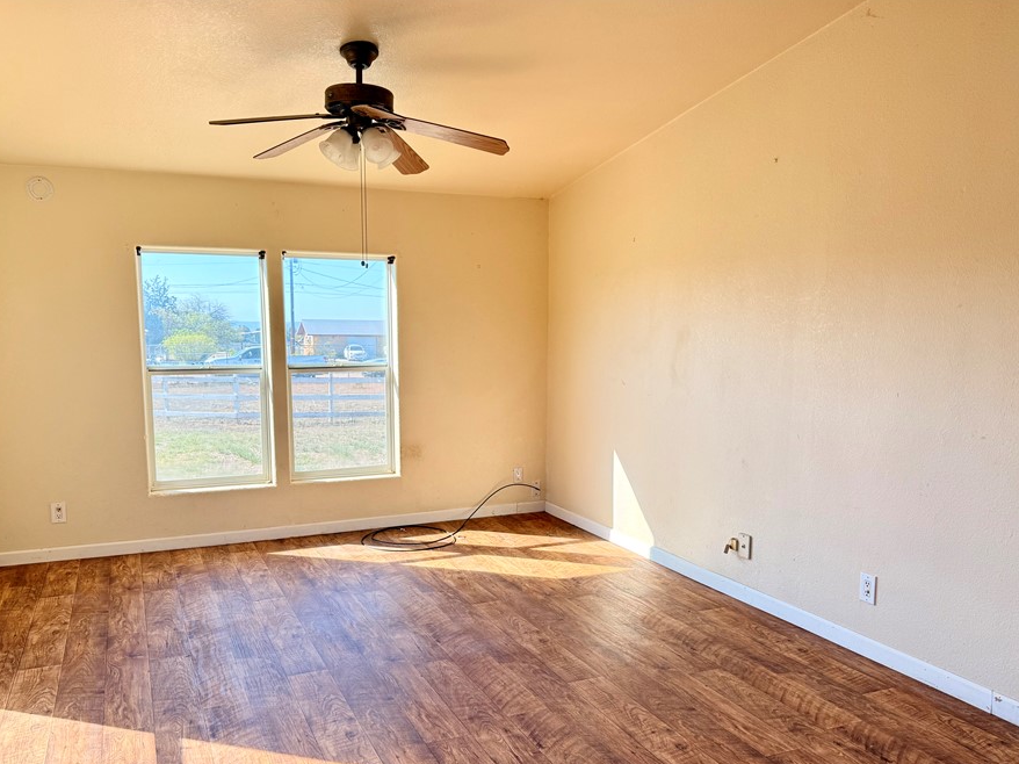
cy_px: 434
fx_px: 824
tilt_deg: -6.7
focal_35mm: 28
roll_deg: -0.9
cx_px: 471
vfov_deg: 49.6
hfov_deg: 63.4
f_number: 1.78
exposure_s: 1/395
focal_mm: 6.76
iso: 100
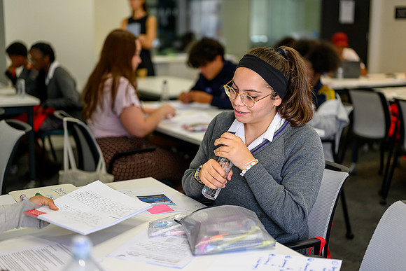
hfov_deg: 39.1
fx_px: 571
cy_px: 136
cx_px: 203
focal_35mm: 51
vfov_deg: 26.7
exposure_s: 1/640
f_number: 1.8
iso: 560
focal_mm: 50
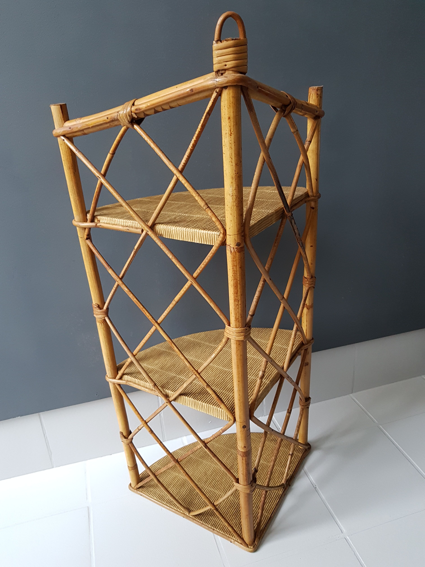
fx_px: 426
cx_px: 212
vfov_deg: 67.3
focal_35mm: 26
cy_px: 284
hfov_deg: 53.1
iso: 200
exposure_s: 1/25
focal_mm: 4.2
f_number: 1.7
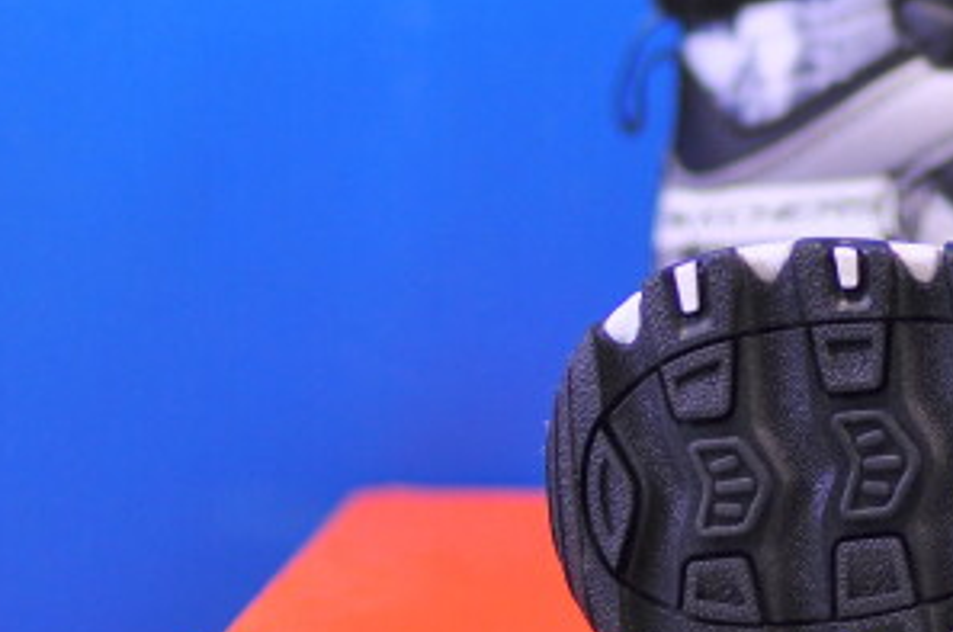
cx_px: 1200
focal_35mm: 202
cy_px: 40
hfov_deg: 10.0
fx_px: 5339
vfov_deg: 6.8
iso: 250
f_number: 2
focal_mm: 50
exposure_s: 1/320
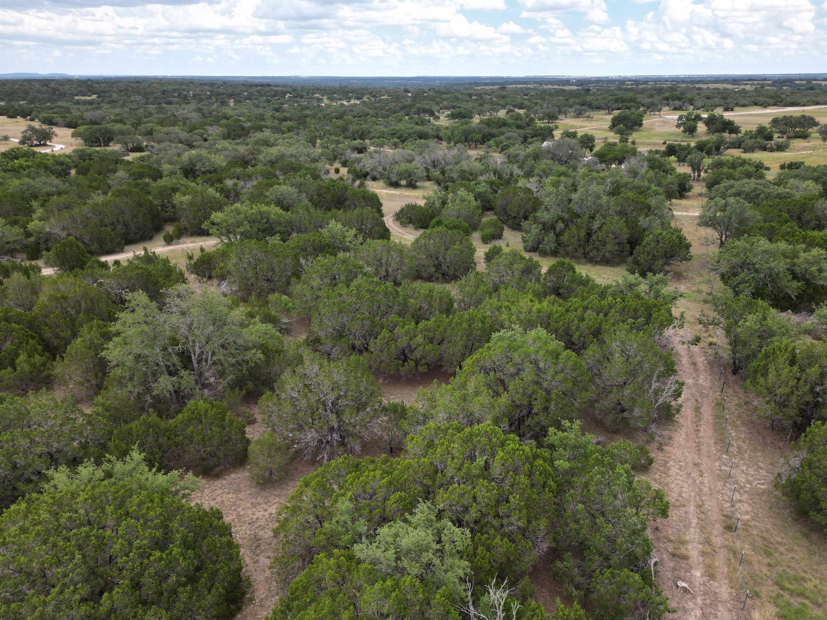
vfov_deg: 56.8
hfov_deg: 71.6
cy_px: 310
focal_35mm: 24
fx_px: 573
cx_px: 414
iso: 110
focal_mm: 6.72
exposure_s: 1/30
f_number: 1.7
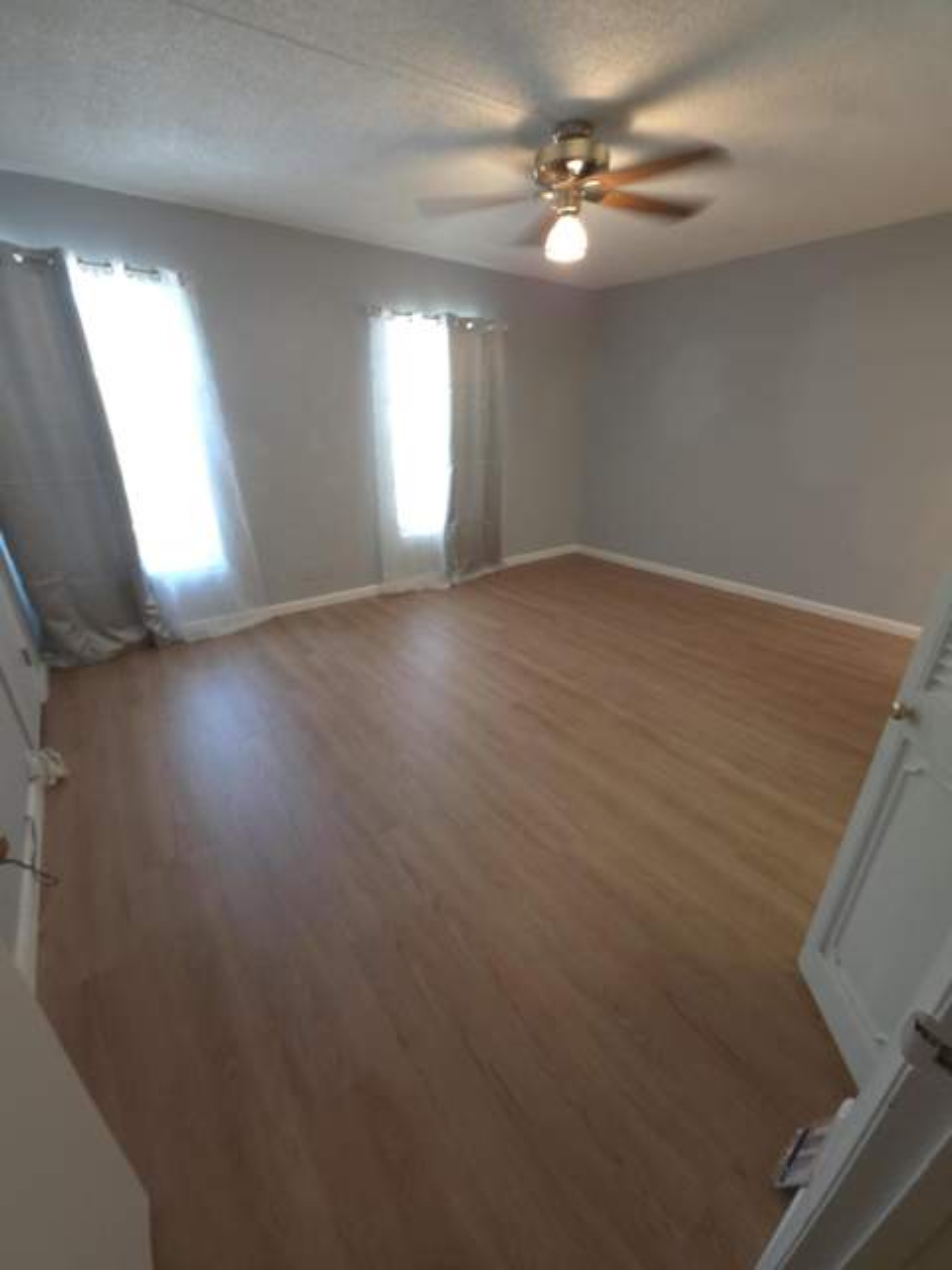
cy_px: 635
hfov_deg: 89.9
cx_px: 476
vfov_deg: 106.2
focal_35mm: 13
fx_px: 477
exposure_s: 1/30
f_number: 1.9
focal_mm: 2.2
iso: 200
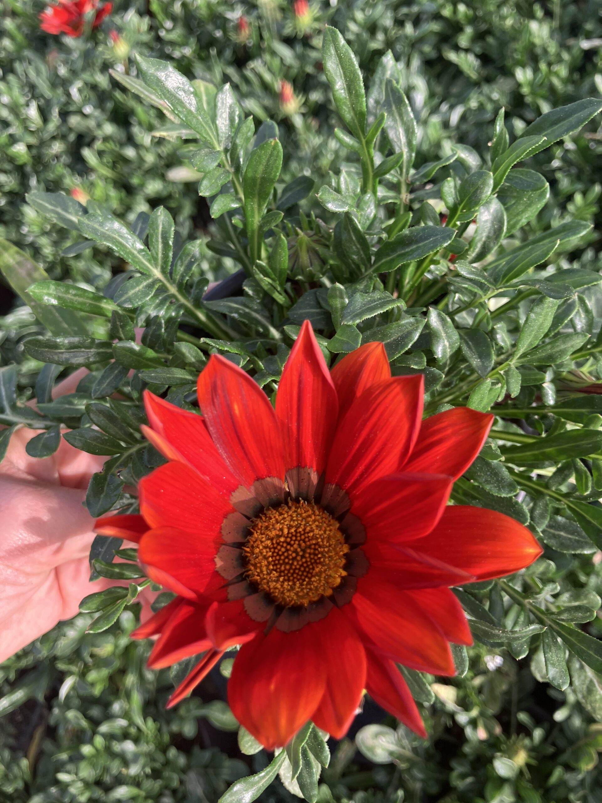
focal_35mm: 28
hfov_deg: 49.7
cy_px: 402
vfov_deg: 63.4
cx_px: 301
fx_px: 649
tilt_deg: -67.6
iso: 25
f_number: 1.8
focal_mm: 3.99
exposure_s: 1/141
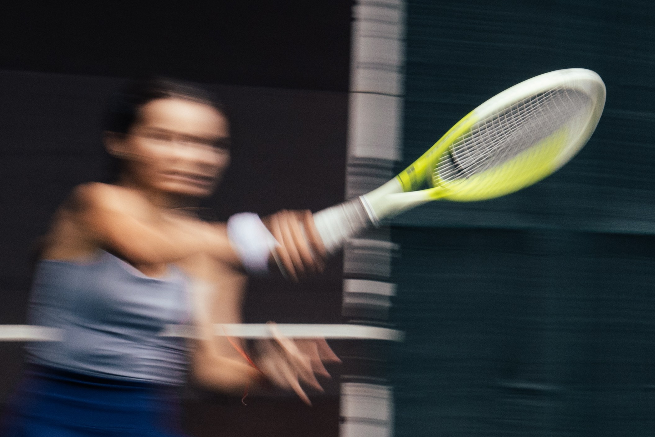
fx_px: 3566
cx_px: 664
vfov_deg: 7.0
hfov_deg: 10.4
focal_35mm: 196
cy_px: 375
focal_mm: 59
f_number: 9
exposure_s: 1/25
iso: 500
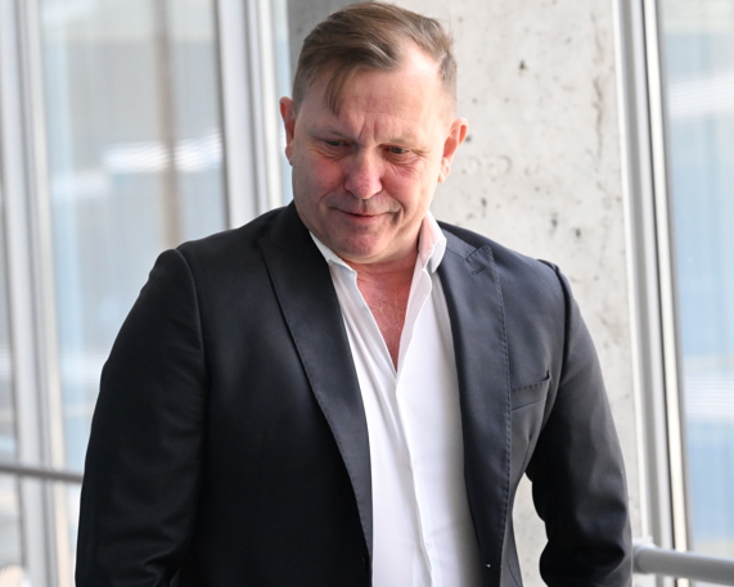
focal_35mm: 119
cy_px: 293
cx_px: 301
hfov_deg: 16.1
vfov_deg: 13.0
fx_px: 2586
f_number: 2.8
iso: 4000
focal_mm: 70
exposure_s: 1/2000
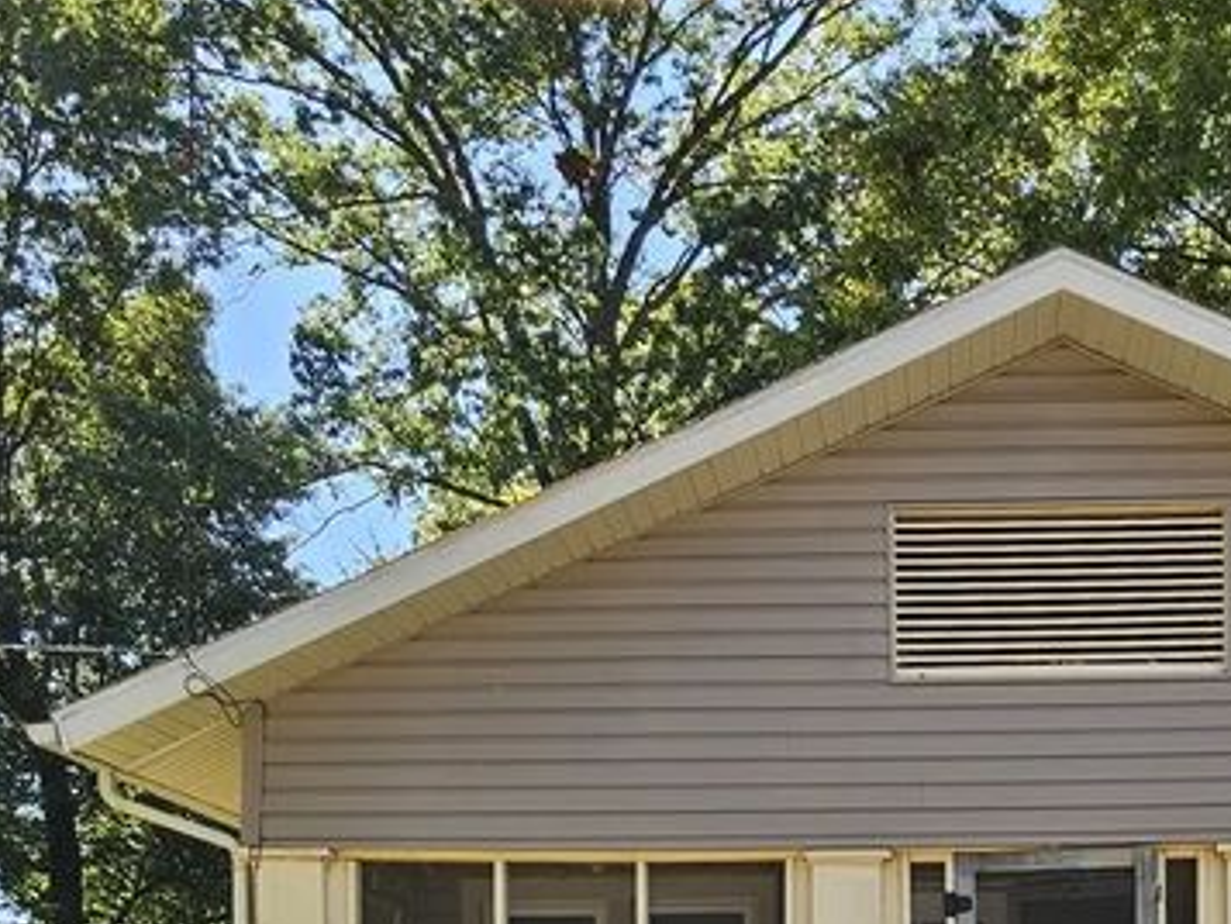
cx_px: 1034
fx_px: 2348
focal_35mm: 66
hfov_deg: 28.6
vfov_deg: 20.0
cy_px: 1276
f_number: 1.8
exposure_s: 1/420
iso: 25
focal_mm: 5.4
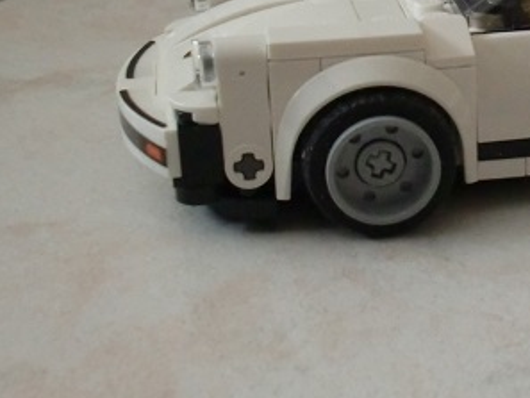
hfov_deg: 19.4
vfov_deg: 15.2
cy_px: 105
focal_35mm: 97
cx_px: 585
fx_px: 1486
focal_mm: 6.3
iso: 500
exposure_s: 1/60
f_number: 2.8
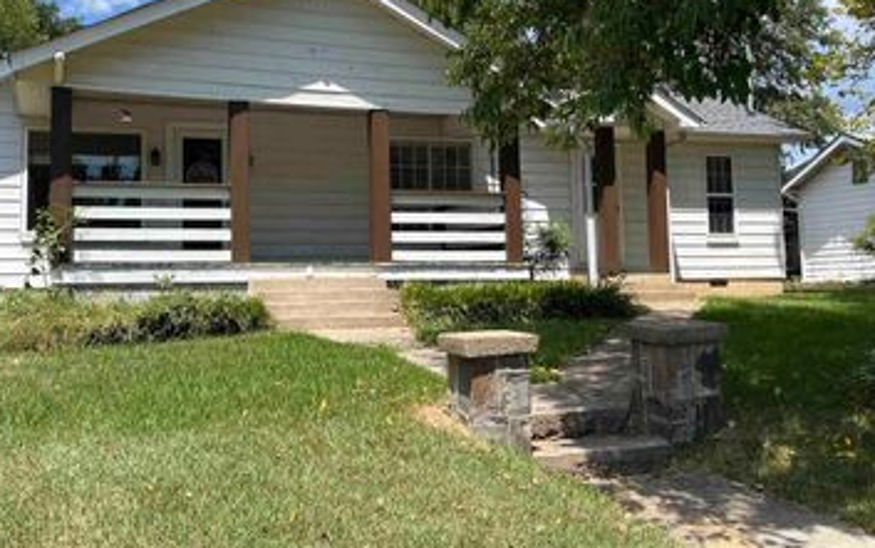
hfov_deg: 50.3
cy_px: 195
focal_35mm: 39
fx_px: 930
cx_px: 394
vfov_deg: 32.6
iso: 50
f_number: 1.6
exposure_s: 1/2632
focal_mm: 5.1
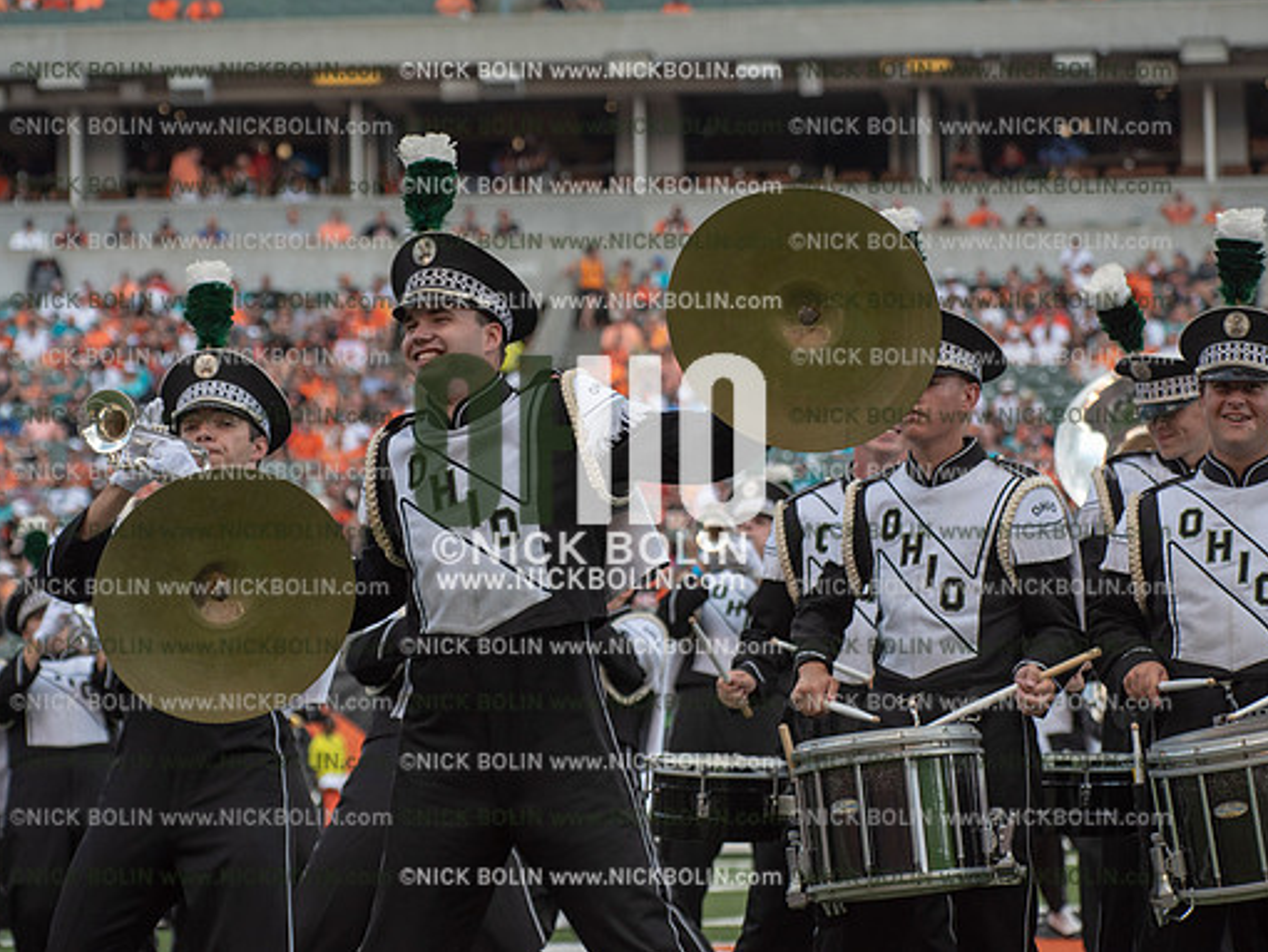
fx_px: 5607
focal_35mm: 153
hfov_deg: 12.9
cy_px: 474
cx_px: 589
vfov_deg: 9.7
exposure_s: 1/1250
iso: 400
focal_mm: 140
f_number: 5.6
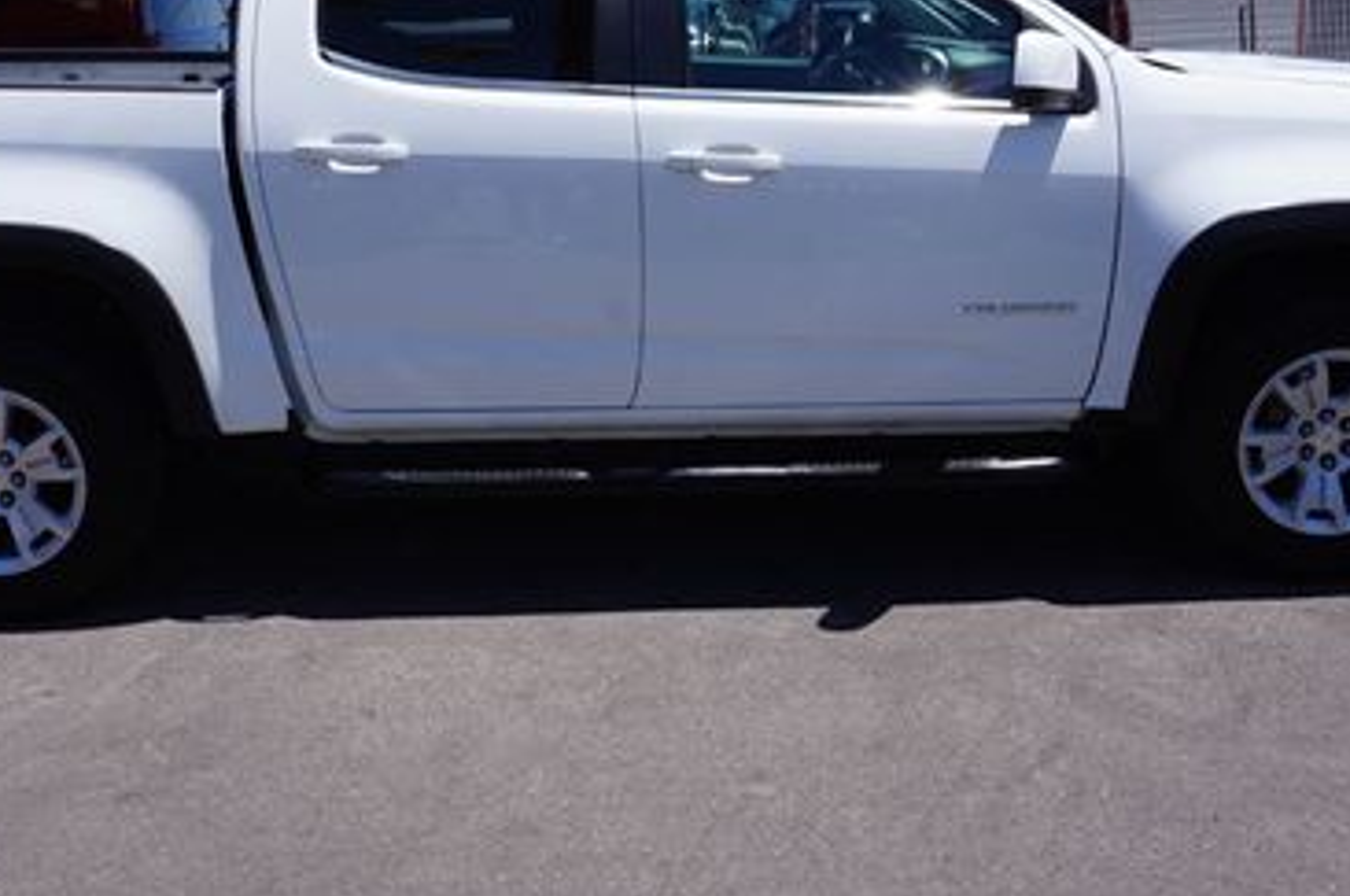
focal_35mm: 42
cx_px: 539
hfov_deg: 46.2
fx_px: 1573
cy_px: 251
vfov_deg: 31.4
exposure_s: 1/100
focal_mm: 16
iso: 100
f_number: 14
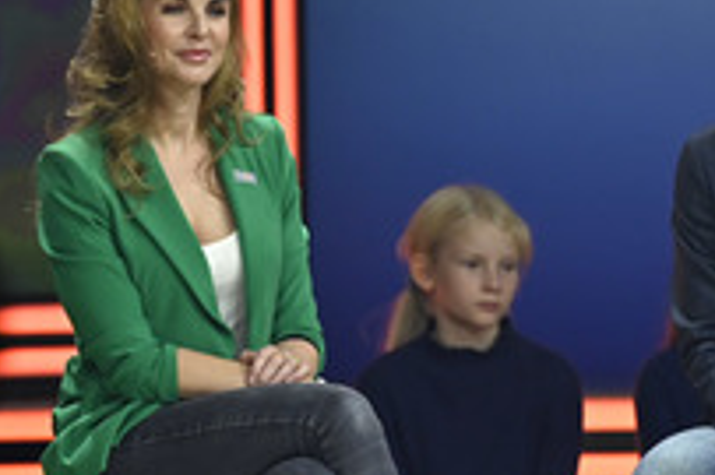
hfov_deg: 4.6
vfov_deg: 3.1
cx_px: 527
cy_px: 380
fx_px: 8831
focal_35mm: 445
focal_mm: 200
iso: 1000
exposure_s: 1/500
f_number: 2.8
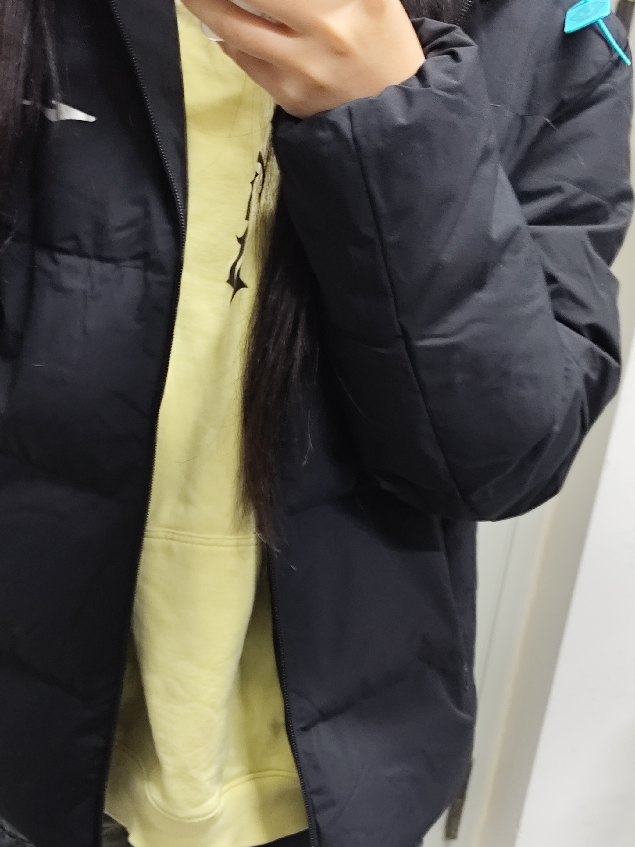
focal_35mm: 47
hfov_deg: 30.7
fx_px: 1150
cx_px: 236
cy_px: 535
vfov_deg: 40.1
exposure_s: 1/20
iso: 1250
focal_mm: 6.14
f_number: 1.65
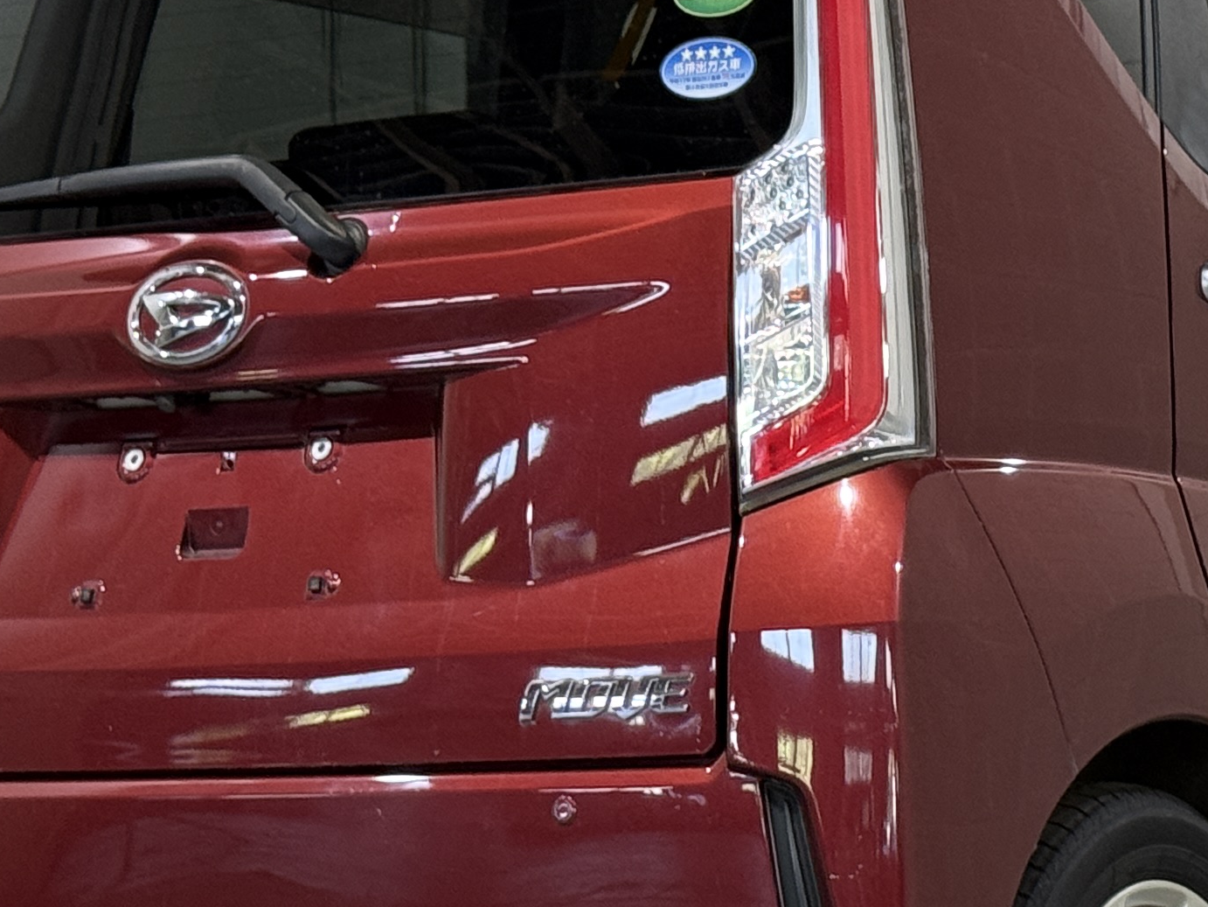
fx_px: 4886
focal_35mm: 140
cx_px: 940
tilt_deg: +2.1
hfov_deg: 14.0
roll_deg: +1.4
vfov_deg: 10.6
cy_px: 501
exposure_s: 1/60
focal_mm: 6.76
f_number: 1.78
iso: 160
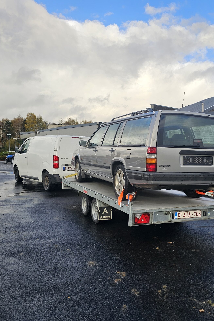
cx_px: 134
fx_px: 276
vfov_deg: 59.9
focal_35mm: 31
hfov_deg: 42.0
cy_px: 188
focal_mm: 6.3
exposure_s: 1/359
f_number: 1.7
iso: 10
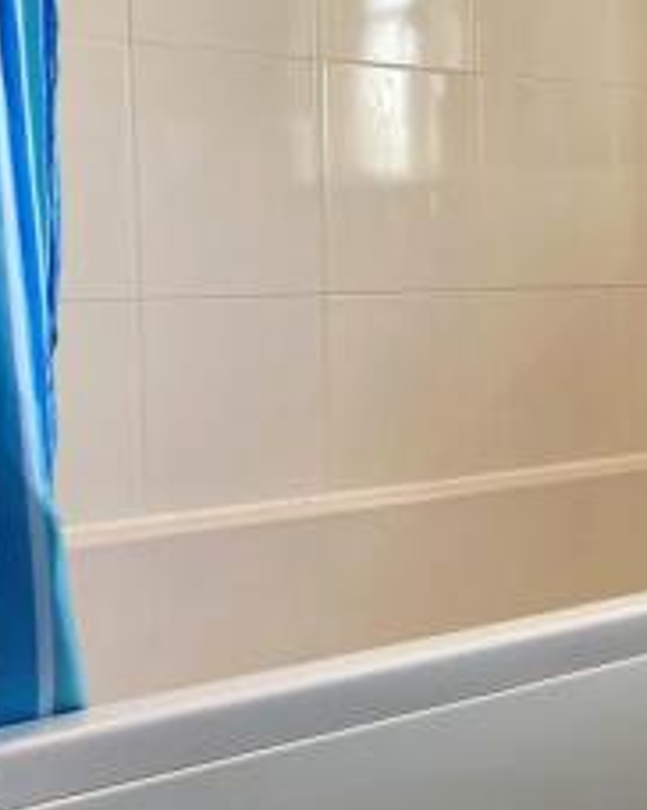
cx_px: 955
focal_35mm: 65
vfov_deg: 29.2
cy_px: 371
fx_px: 1558
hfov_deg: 20.3
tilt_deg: -3.1
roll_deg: +0.3
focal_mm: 4.25
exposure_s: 1/100
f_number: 1.8
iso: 64
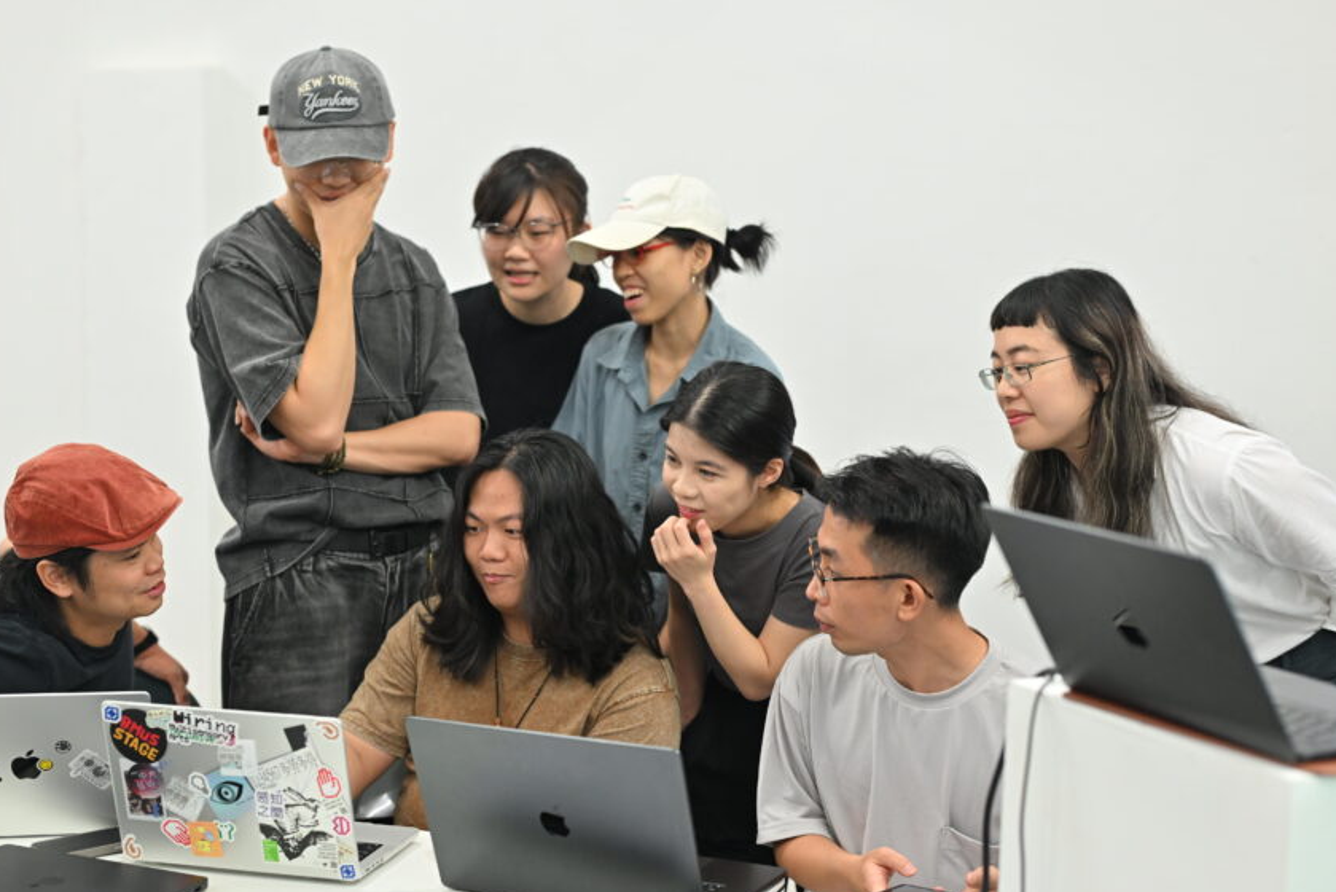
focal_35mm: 61
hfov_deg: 32.9
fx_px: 2264
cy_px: 528
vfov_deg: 22.3
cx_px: 618
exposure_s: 1/250
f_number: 2
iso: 1000
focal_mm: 50
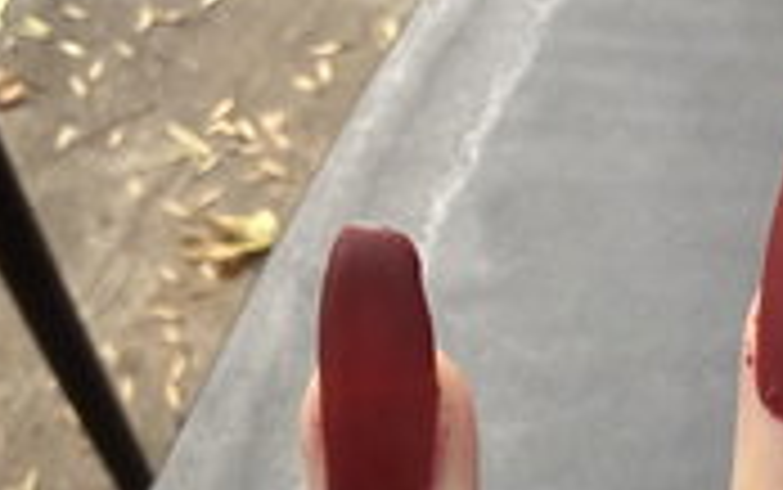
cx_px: 666
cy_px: 1009
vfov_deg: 13.9
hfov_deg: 25.8
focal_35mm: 78
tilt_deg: -61.2
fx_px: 1666
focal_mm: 2.22
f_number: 2.2
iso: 320
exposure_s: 1/50
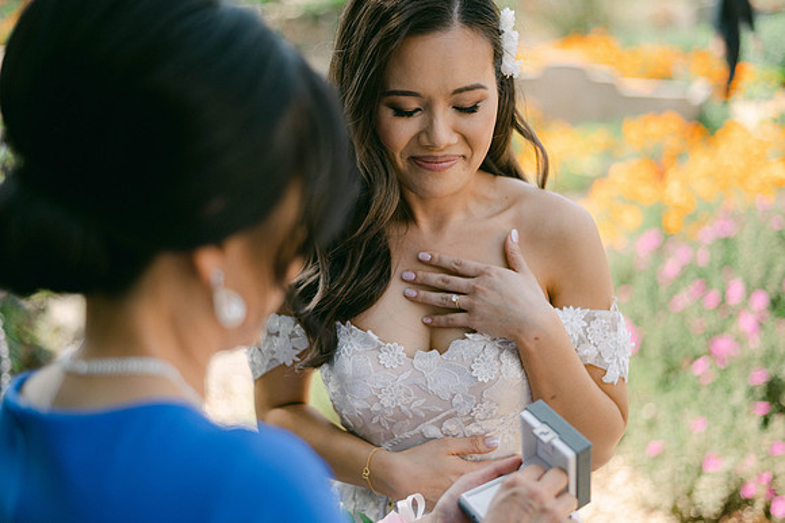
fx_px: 1090
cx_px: 392
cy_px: 262
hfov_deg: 39.6
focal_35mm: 50
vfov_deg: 27.0
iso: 100
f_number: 2
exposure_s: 1/1000
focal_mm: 50
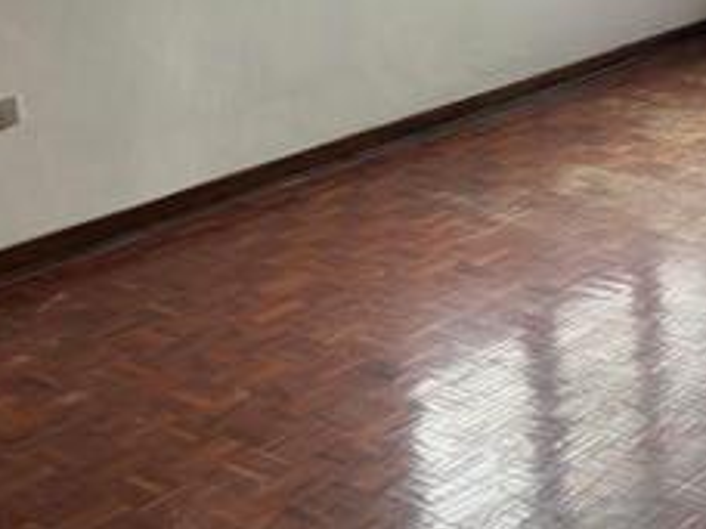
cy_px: -133
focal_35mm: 73
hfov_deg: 23.7
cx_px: 904
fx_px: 1489
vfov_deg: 18.9
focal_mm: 5.96
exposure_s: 1/121
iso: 80
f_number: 1.6
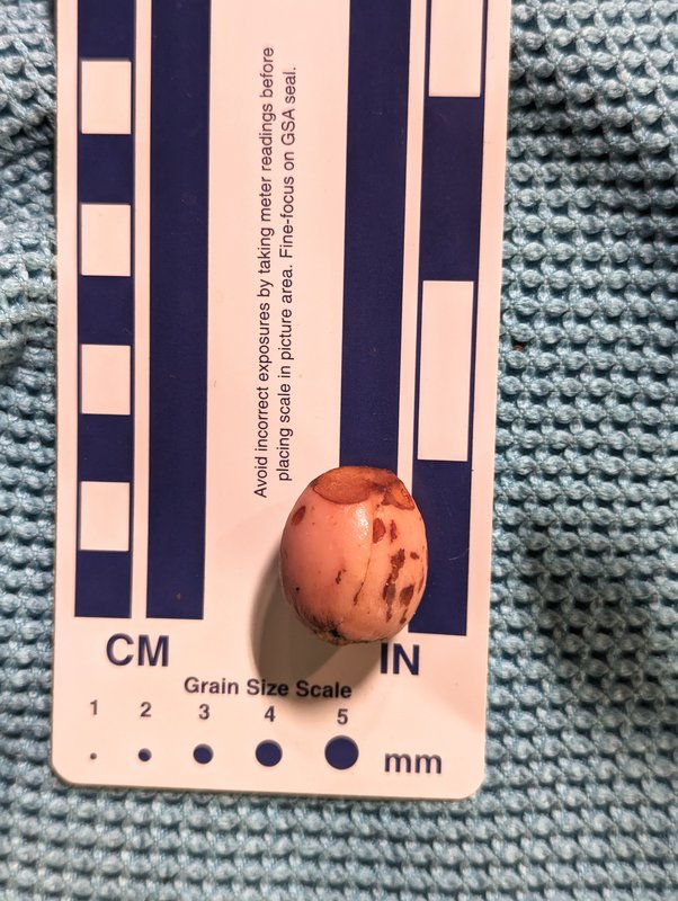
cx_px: 339
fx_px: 1251
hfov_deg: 30.3
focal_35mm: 48
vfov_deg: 39.6
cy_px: 450
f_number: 1.85
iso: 241
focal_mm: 6.81
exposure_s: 1/120
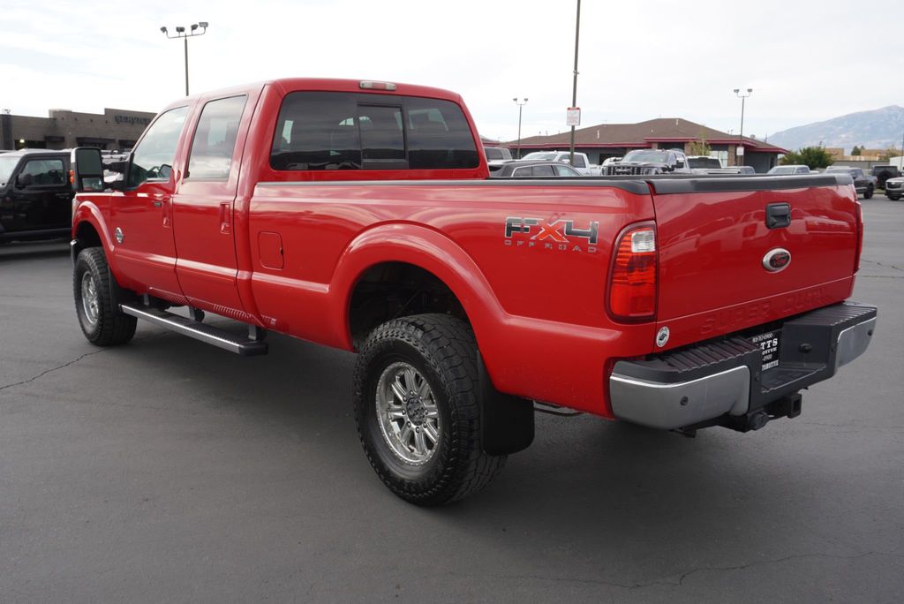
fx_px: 791
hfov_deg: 59.5
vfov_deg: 41.8
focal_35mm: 32
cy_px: 302
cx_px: 452
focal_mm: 21
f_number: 7.1
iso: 100
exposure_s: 1/100
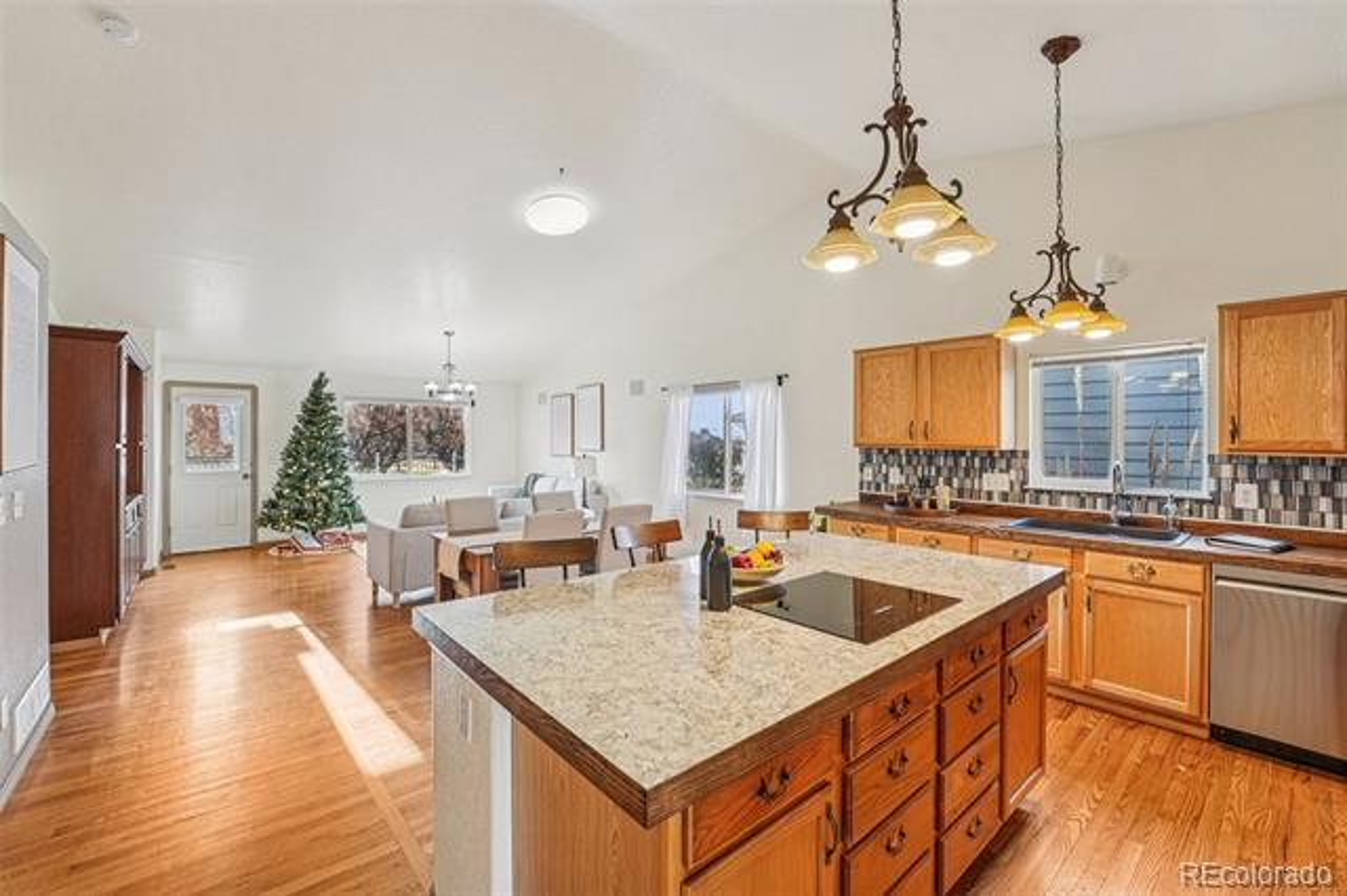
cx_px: 674
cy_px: 448
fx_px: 524
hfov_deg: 104.3
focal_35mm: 14
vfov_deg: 81.1
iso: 400
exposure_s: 1/30
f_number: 8
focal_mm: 14
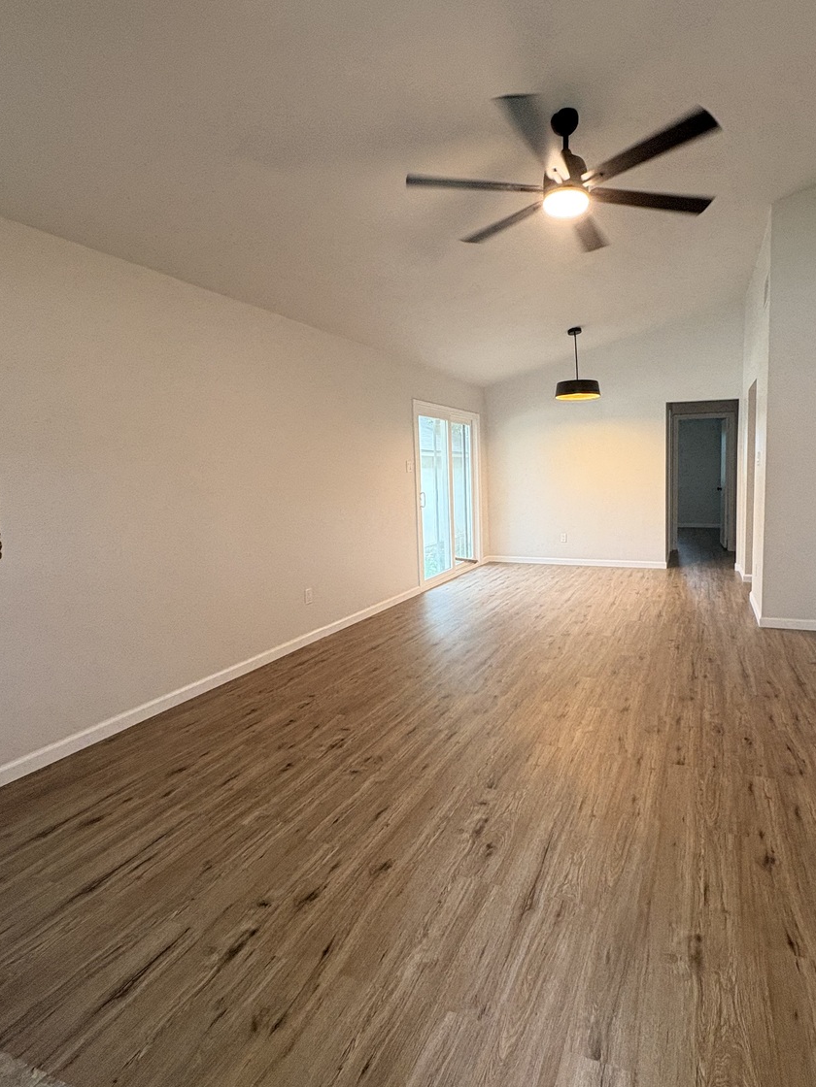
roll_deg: +1.3
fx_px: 566
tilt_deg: -4.7
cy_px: 520
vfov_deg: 87.7
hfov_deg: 70.5
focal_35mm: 18
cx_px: 506
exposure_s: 1/60
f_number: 2.2
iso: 200
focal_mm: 2.22
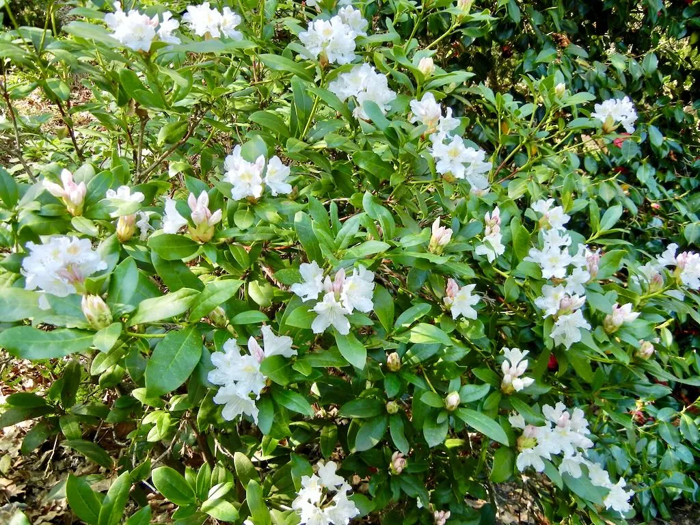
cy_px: 262
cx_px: 350
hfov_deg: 60.0
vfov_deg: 46.8
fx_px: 607
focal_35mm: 30
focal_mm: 5.4
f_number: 3.5
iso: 160
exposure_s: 1/134
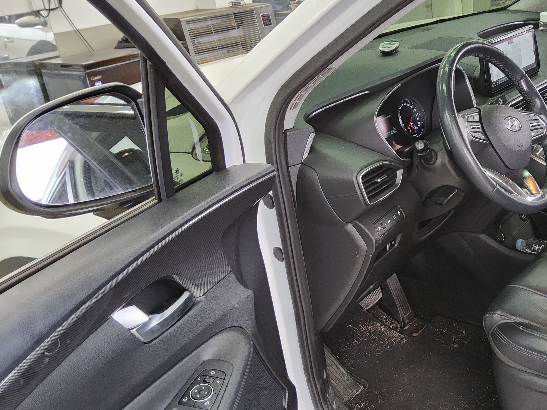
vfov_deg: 36.7
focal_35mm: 39
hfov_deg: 46.1
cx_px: 412
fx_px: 616
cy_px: 250
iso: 250
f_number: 2
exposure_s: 1/120
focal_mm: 3.08
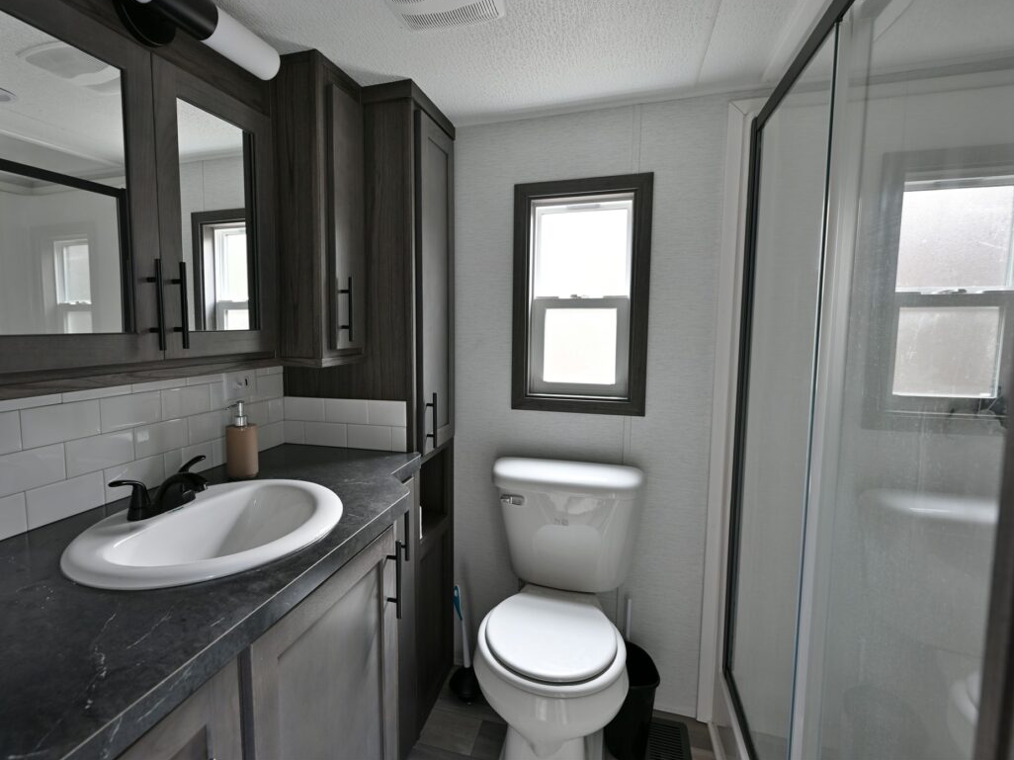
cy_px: 366
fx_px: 527
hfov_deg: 87.4
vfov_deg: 71.5
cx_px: 451
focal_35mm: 18
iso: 200
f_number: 5.6
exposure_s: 1/5
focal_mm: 16
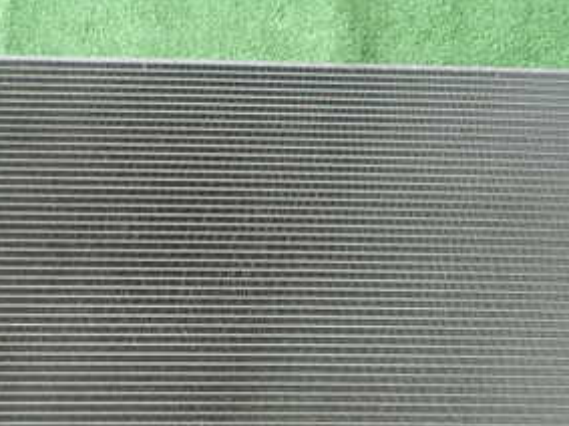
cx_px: 324
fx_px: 871
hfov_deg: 36.1
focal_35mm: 53
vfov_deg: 26.4
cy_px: 400
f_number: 2
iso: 160
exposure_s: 1/60
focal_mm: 4.5
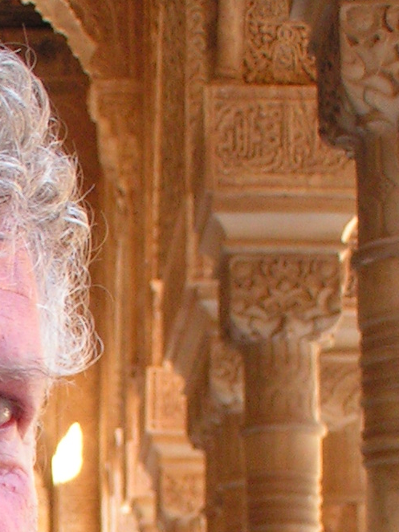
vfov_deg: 11.8
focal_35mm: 161
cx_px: -123
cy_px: 740
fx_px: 2475
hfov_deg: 9.1
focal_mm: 7.8
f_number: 2.8
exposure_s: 1/50
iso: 100
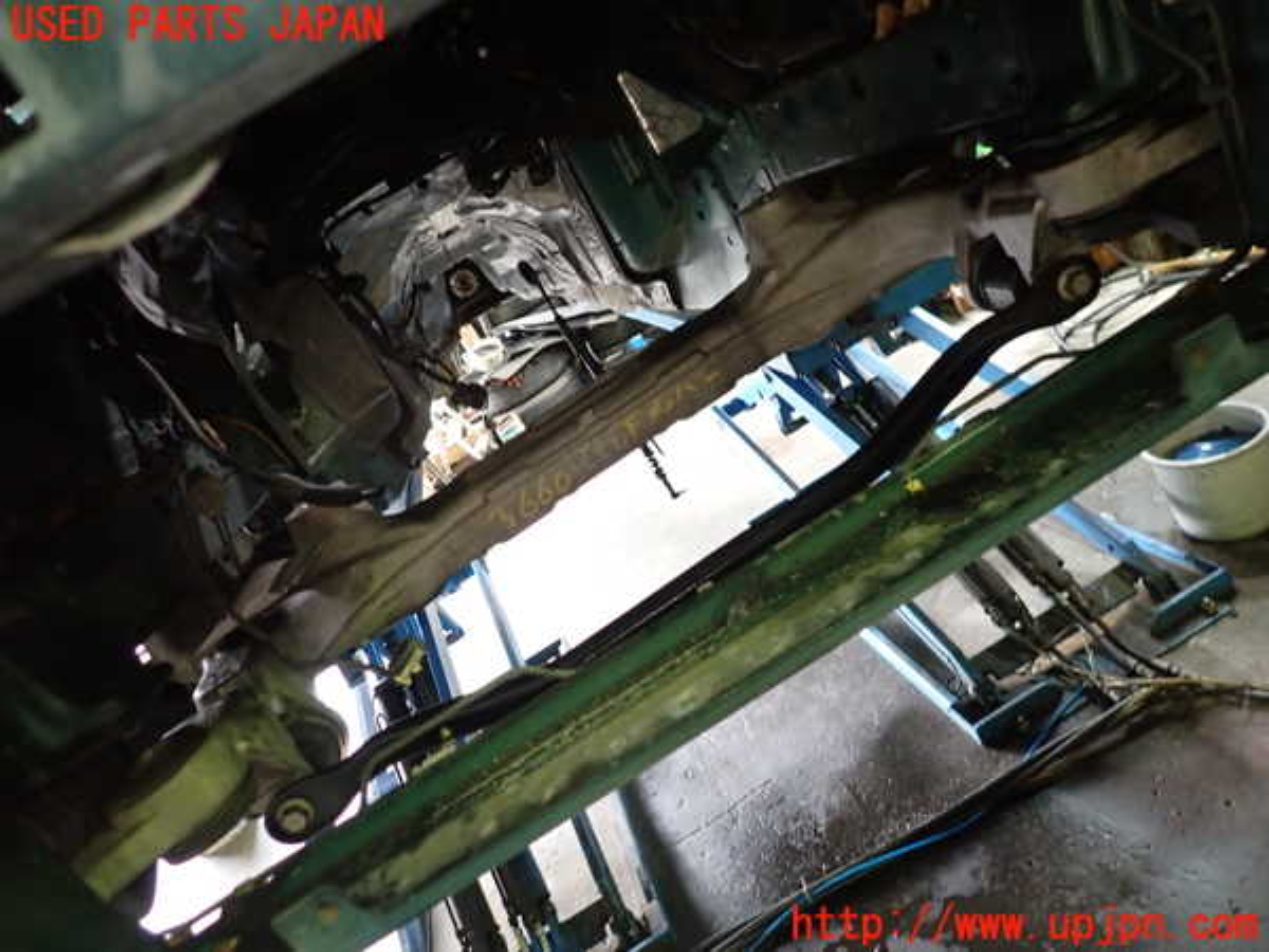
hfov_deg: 69.4
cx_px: 634
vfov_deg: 54.9
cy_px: 476
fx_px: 916
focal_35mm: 25
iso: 500
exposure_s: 1/30
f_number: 2
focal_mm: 4.5
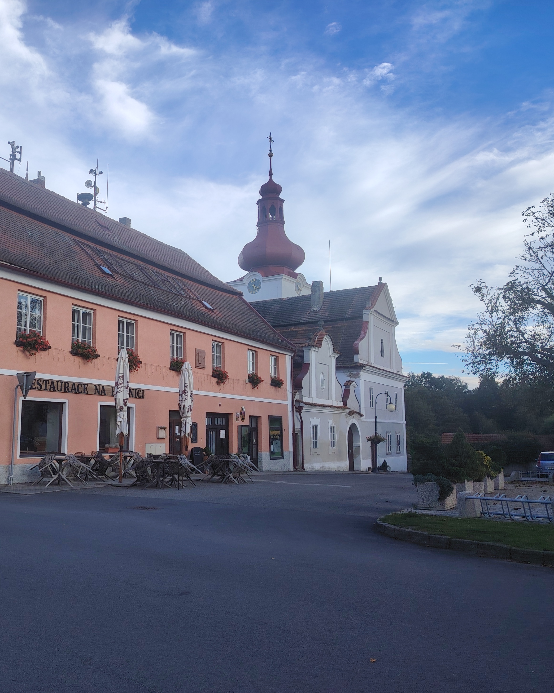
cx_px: 157
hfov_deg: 44.6
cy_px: 354
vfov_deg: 55.7
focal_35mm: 32
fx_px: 656
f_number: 1.75
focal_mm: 5.25
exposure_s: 1/297
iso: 100
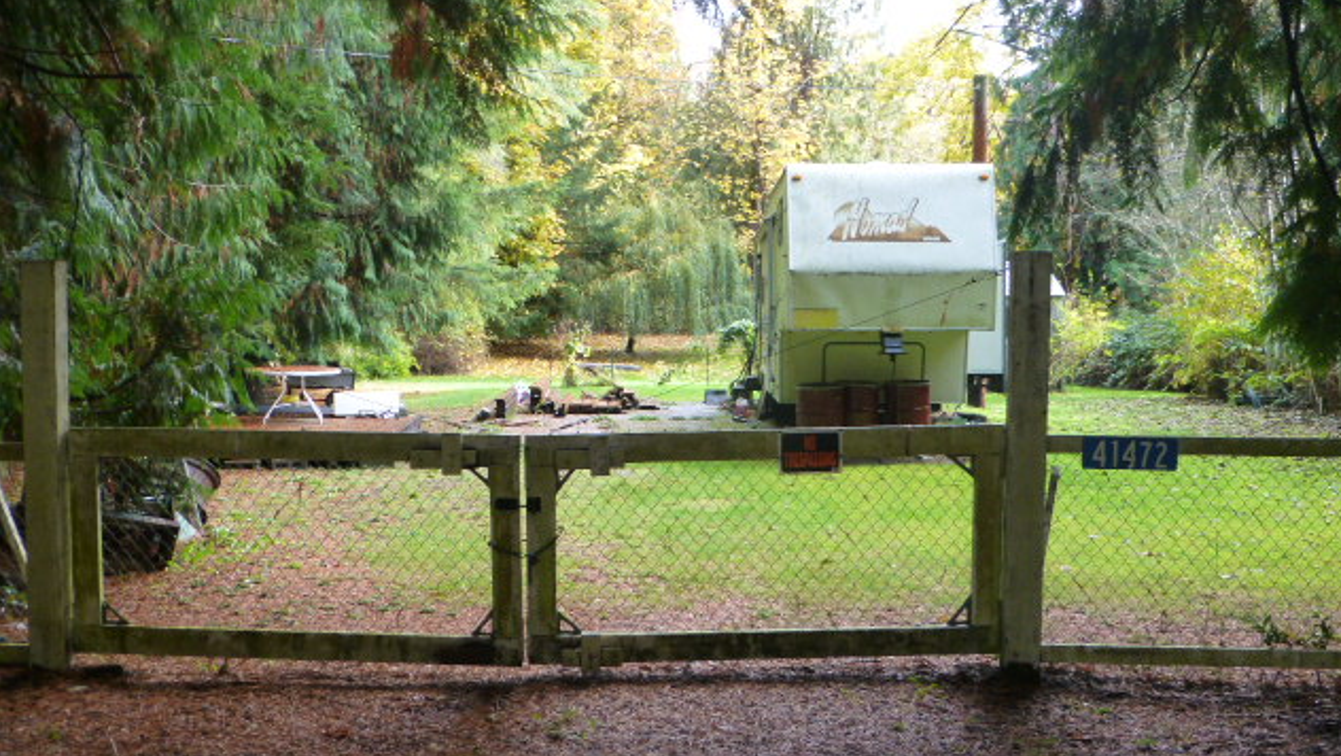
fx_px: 1530
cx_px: 677
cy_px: 382
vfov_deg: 27.7
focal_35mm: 43
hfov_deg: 47.3
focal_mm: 6.9
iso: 320
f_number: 3.9
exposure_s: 1/60
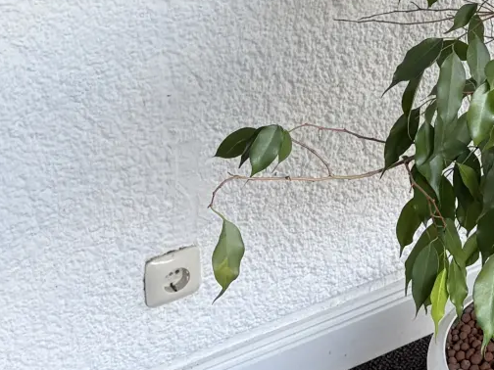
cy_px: -69
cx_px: 654
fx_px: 1413
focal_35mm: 99
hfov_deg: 18.4
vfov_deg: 14.5
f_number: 1.6
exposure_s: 1/68
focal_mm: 5.96
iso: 125
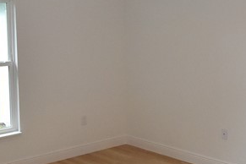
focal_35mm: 56
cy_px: 69
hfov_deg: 35.6
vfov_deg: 24.2
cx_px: 126
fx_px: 383
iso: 1600
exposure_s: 1/100
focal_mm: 10
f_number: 8
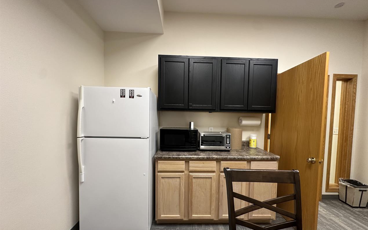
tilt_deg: -3.3
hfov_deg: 101.5
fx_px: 150
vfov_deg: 74.6
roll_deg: -1.1
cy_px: 126
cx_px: 185
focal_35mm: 15
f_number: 2.2
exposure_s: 1/60
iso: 250
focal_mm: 2.22
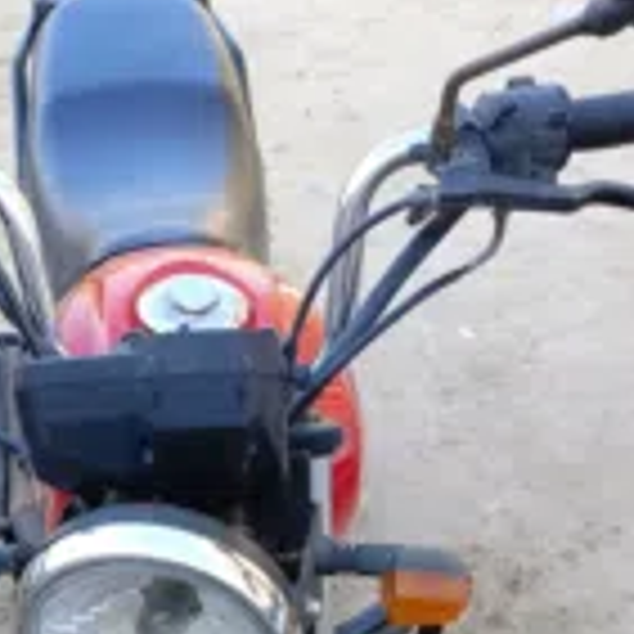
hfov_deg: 28.4
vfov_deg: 26.6
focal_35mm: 60
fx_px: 1243
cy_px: 679
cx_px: 216
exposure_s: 1/99.9
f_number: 1.7
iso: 61
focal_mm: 5.25
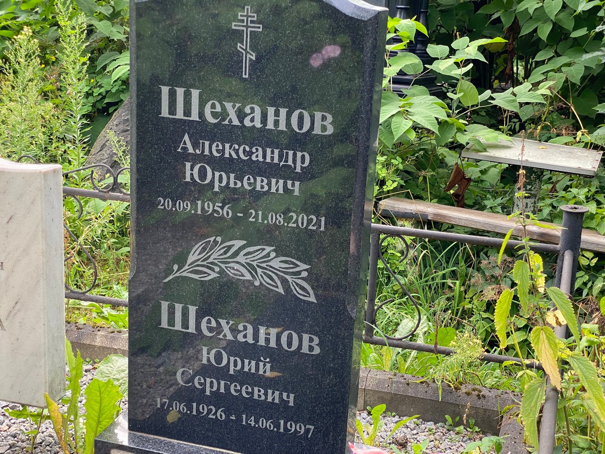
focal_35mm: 52
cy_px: 227
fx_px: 909
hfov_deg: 36.8
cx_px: 302
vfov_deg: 28.0
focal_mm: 6
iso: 40
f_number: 2
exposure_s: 1/121
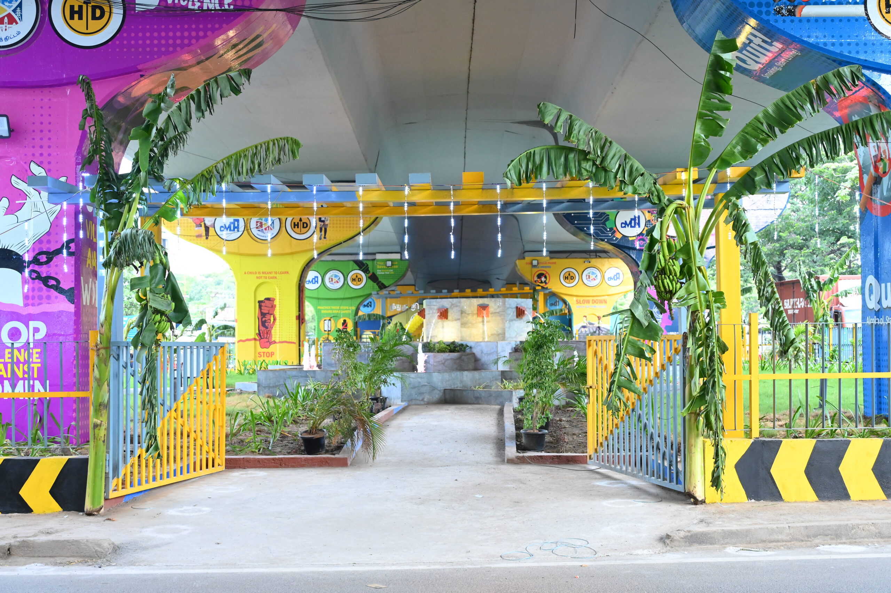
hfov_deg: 43.6
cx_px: 446
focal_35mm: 45
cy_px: 296
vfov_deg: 29.8
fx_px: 1113
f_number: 4
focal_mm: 45
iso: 5000
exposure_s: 1/125
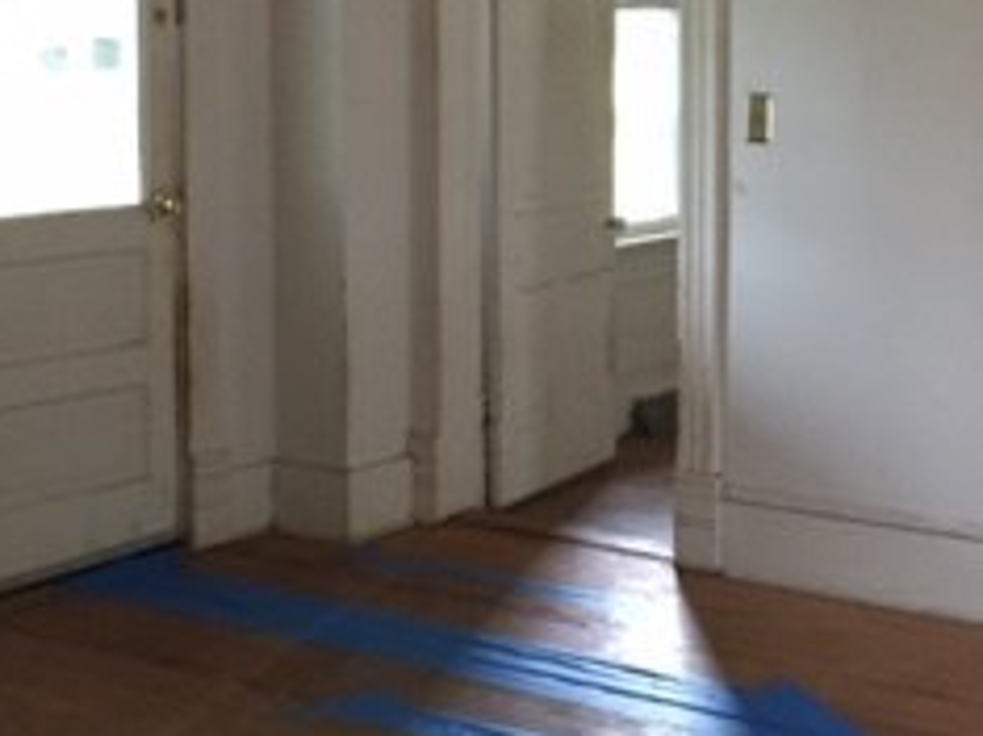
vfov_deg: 18.5
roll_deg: +0.1
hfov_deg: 24.5
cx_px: 715
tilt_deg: -4.7
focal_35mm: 79
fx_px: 2242
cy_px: 171
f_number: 2.2
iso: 250
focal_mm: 4.15
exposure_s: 1/24
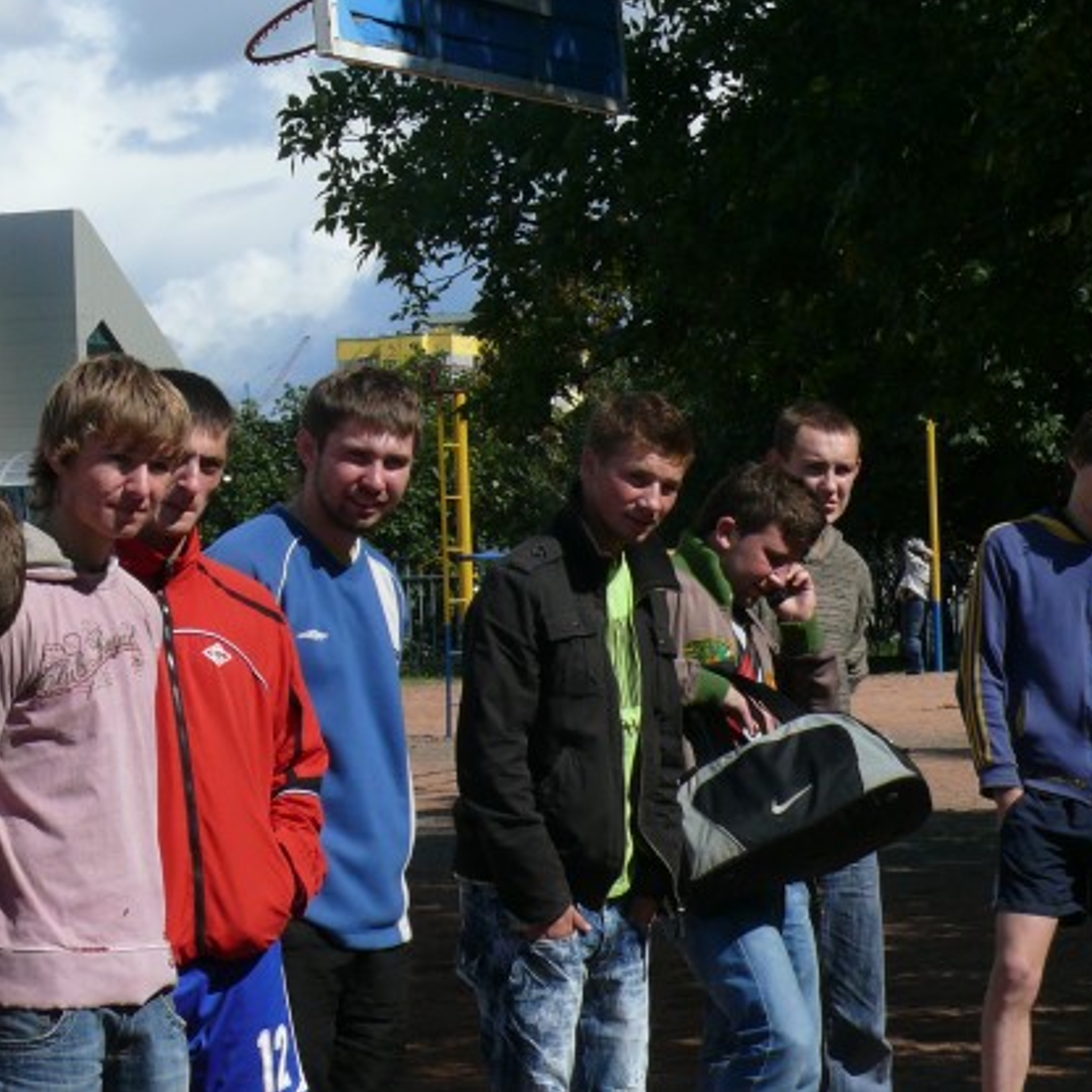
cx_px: 478
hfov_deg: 15.4
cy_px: 543
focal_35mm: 113
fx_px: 4033
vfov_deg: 15.4
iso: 100
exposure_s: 1/500
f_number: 6.3
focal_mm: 12.8
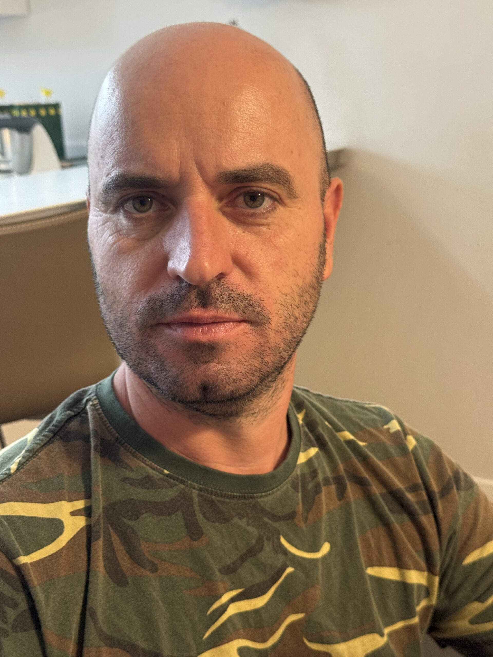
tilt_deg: -16.1
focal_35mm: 48
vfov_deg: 39.7
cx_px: 246
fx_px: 911
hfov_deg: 30.3
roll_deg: +0.7
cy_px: 328
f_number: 1.78
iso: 250
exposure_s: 1/50
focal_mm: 6.76
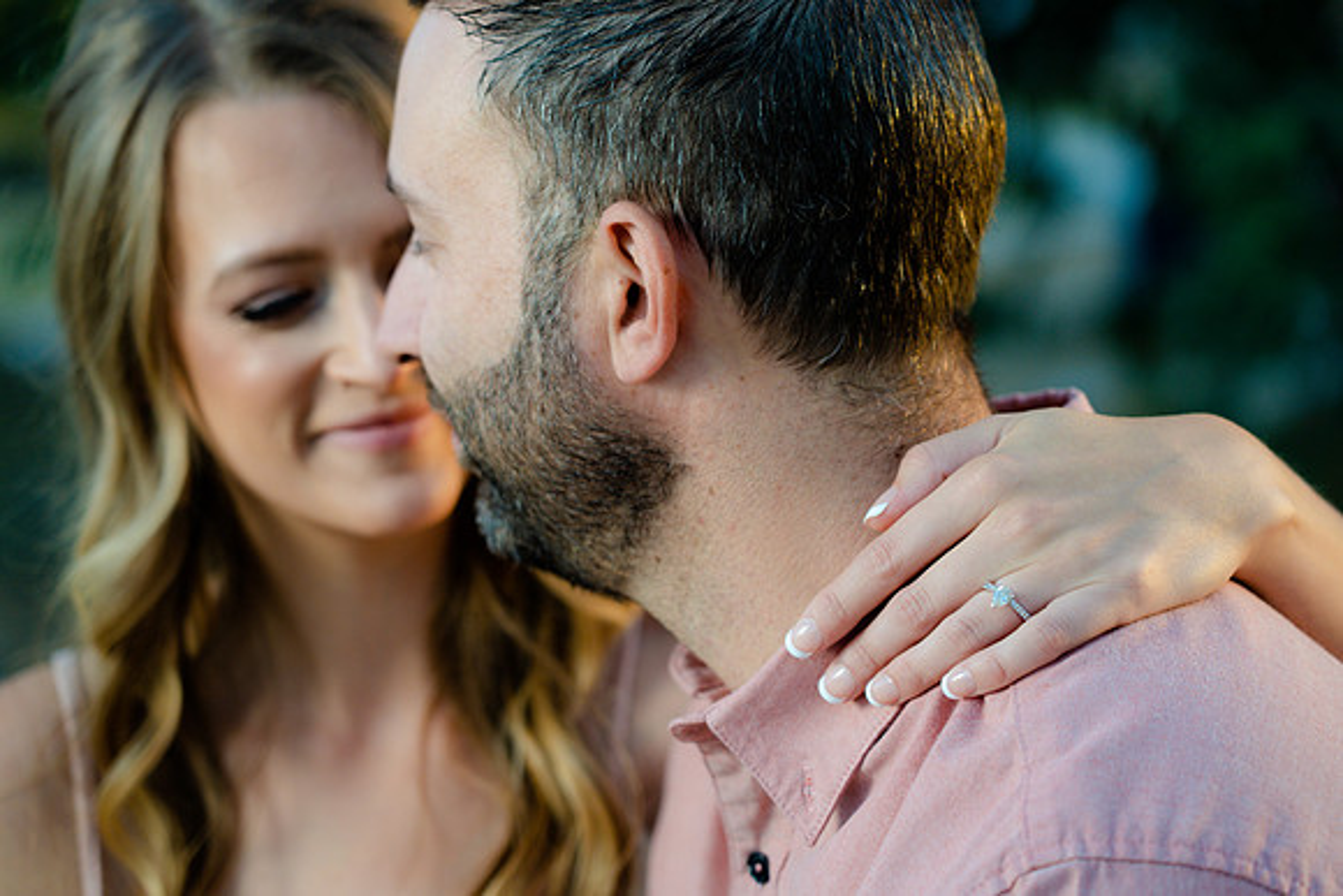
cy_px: 448
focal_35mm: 105
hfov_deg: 19.5
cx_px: 672
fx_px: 3918
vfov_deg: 13.0
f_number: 4
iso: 400
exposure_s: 1/200
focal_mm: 105
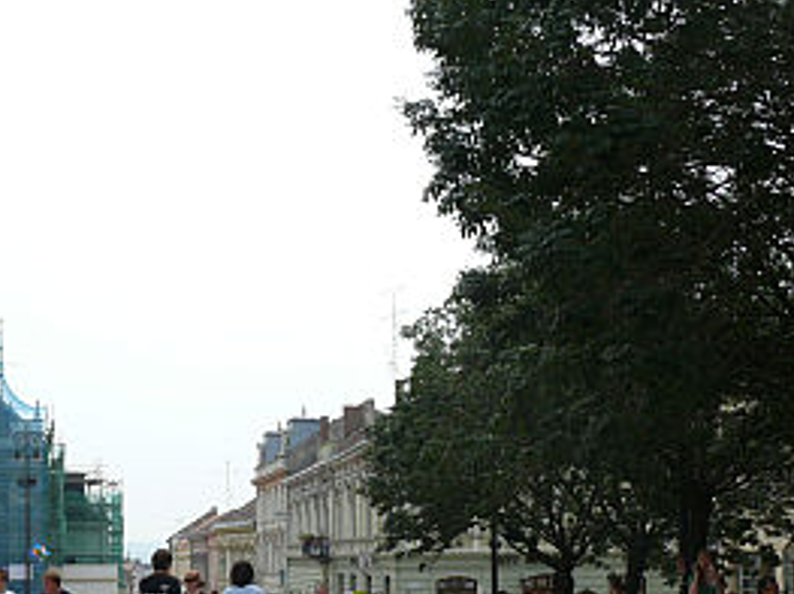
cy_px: 464
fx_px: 1376
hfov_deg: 31.9
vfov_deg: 24.1
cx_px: 251
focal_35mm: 60
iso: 100
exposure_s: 1/400
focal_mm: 7.4
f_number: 6.3
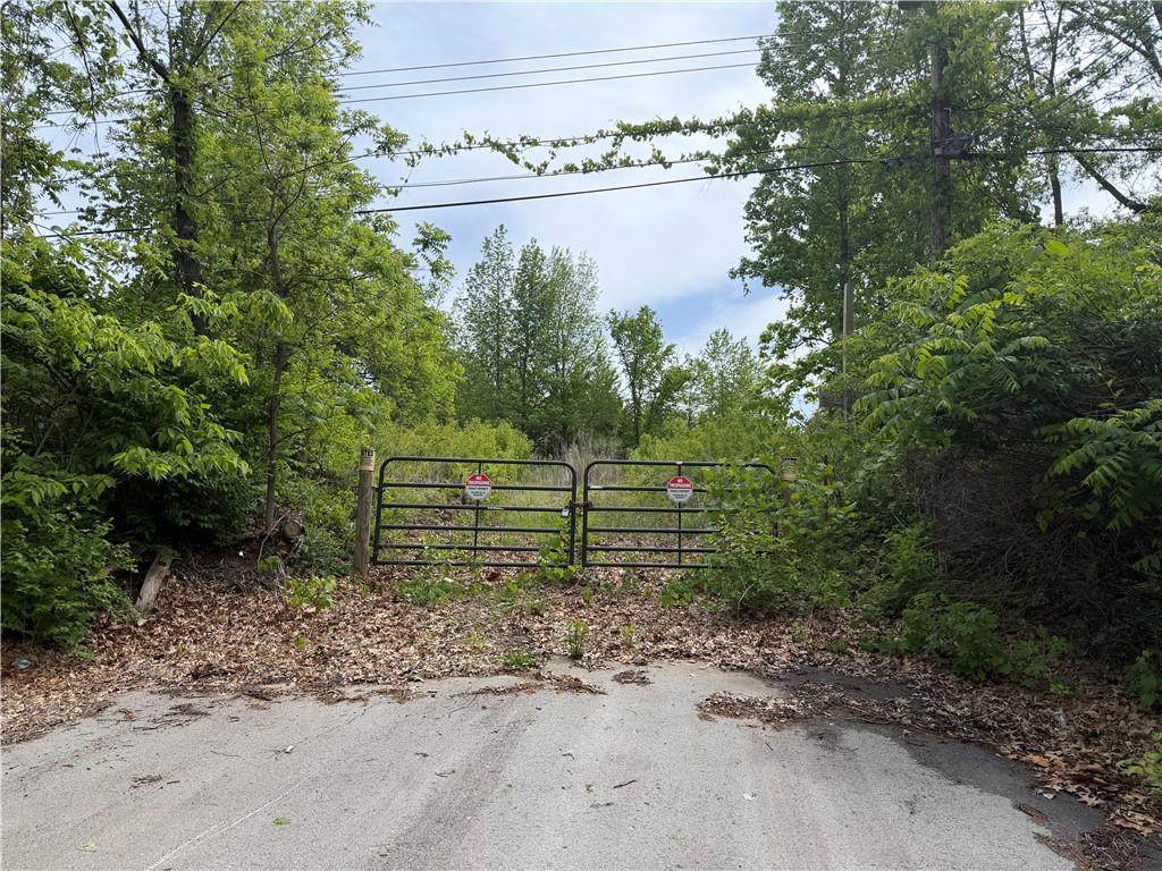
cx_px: 581
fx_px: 806
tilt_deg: +8.3
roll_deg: -2.1
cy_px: 436
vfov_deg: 56.8
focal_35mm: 24
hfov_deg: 71.6
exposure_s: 1/5319
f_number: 1.78
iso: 100
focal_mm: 6.76
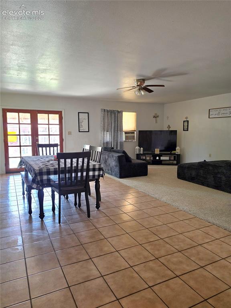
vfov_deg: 73.9
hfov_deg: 58.9
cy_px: 154
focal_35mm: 23
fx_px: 205
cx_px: 116
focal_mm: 6.5
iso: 250
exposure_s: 1/120
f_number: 1.4
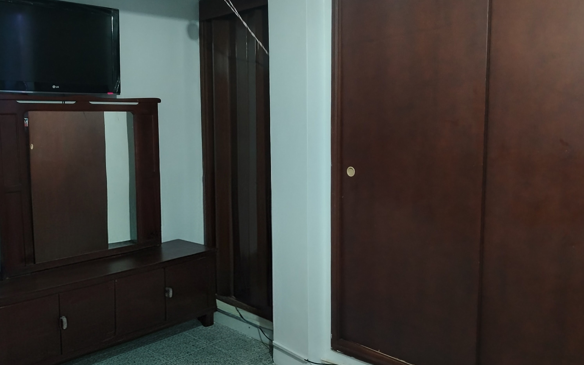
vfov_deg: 37.3
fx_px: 541
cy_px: 186
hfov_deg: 56.6
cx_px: 262
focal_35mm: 34
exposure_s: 1/25
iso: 2350
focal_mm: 5.25
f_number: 1.75
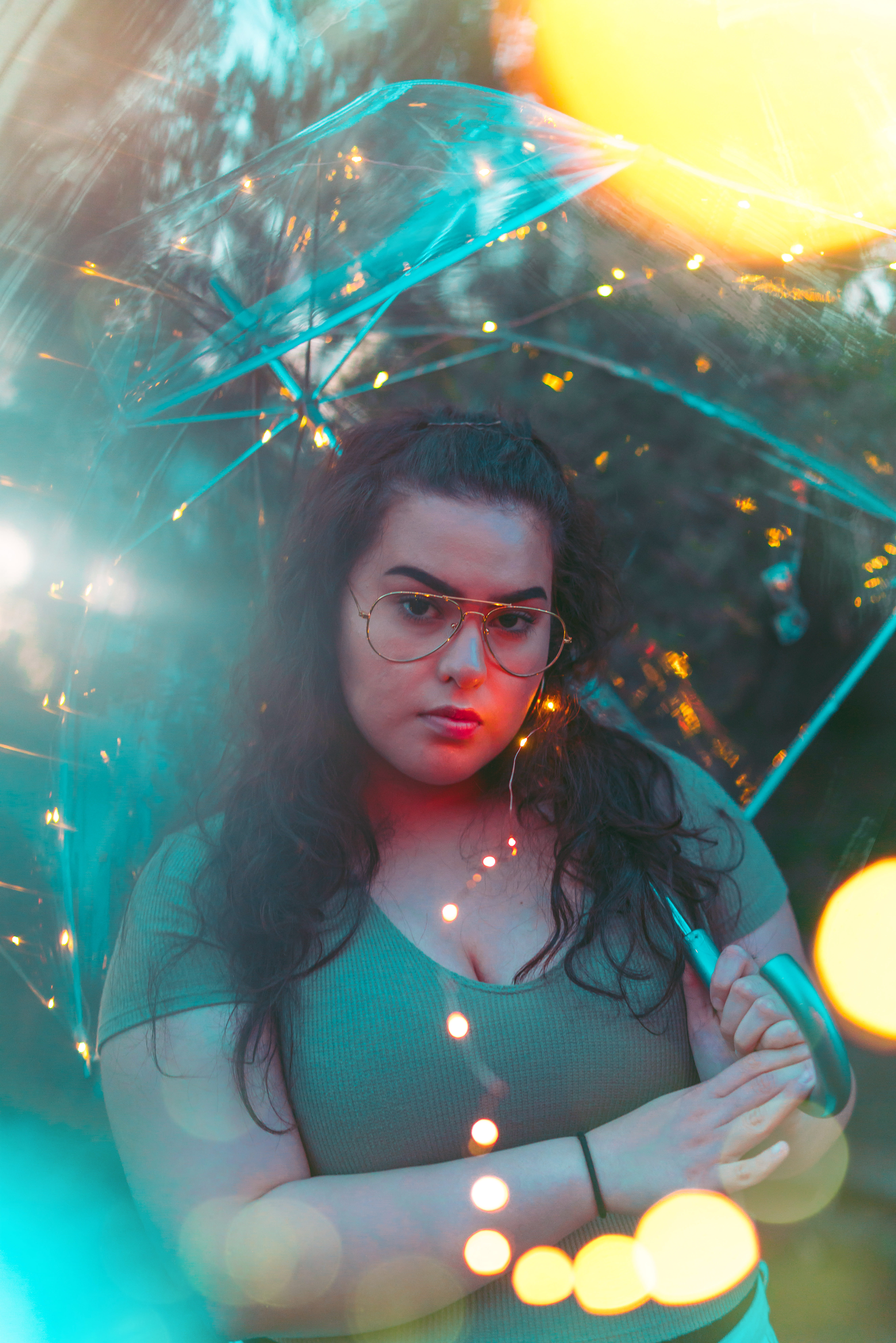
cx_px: 448
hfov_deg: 27.0
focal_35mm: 50
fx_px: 1866
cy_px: 672
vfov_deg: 39.6
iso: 1250
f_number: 1.4
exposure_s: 1/50
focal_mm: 50
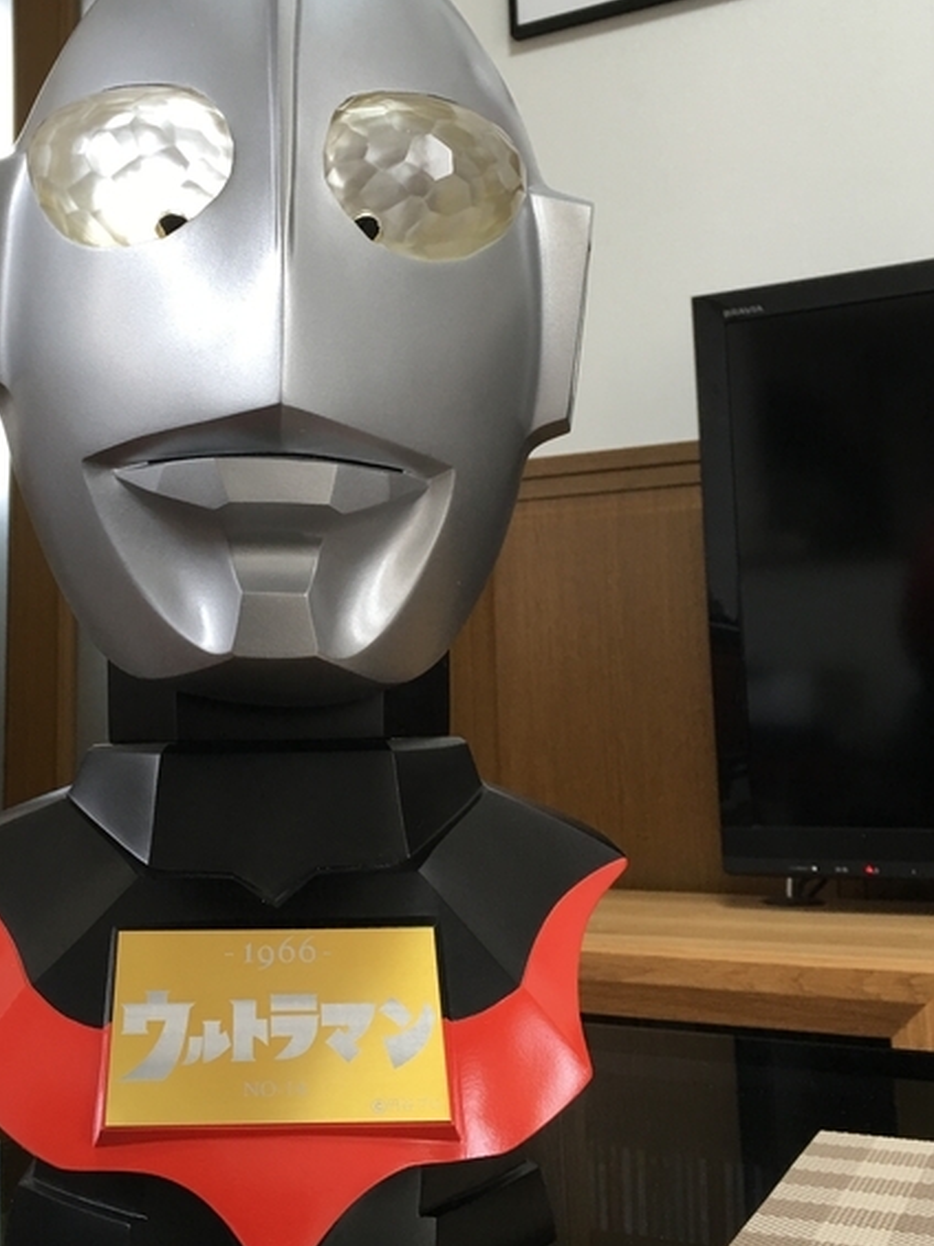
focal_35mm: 41
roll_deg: +2.1
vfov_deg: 45.6
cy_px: 515
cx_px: 317
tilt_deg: +8.1
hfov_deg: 34.8
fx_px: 1476
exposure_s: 1/30
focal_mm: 4.15
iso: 40
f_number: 2.2
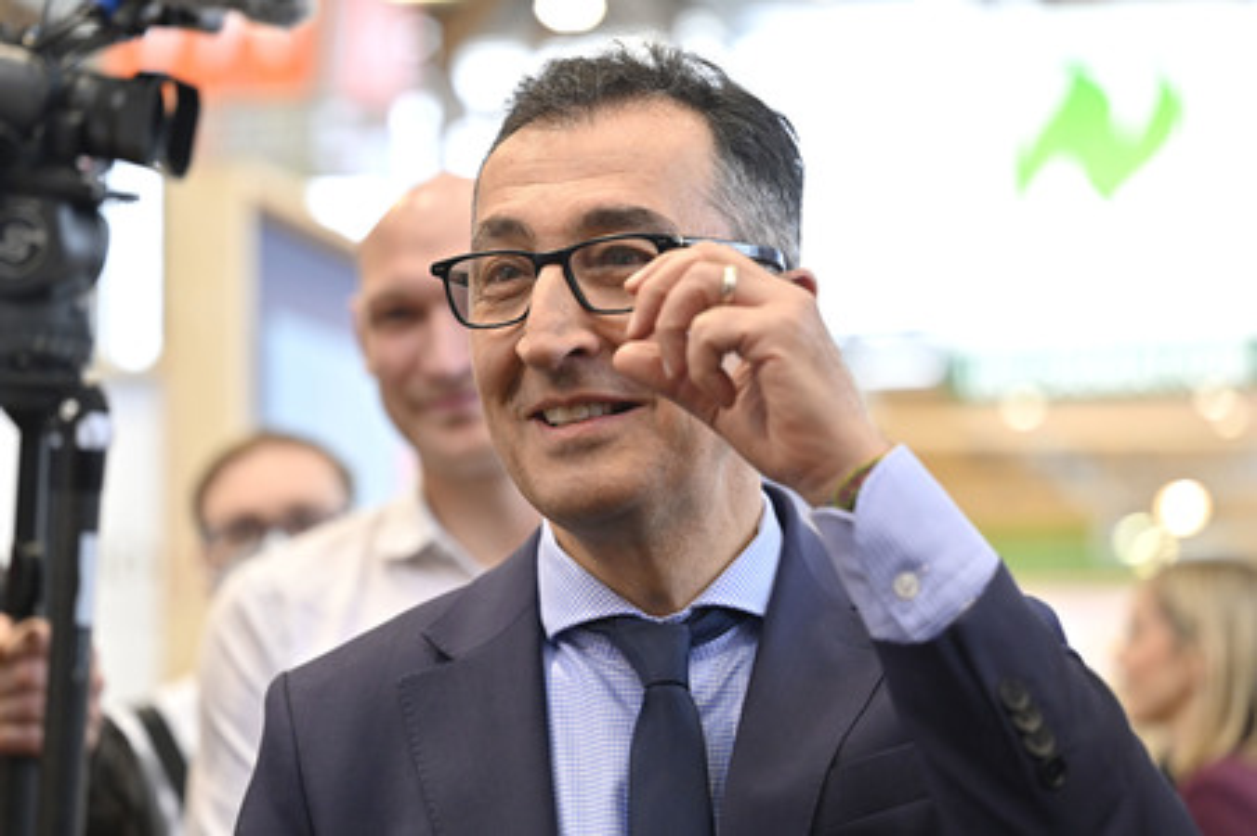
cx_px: 628
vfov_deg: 16.0
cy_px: 418
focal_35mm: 85
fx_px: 2966
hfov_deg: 23.9
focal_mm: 85
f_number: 2.8
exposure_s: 1/500
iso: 1600
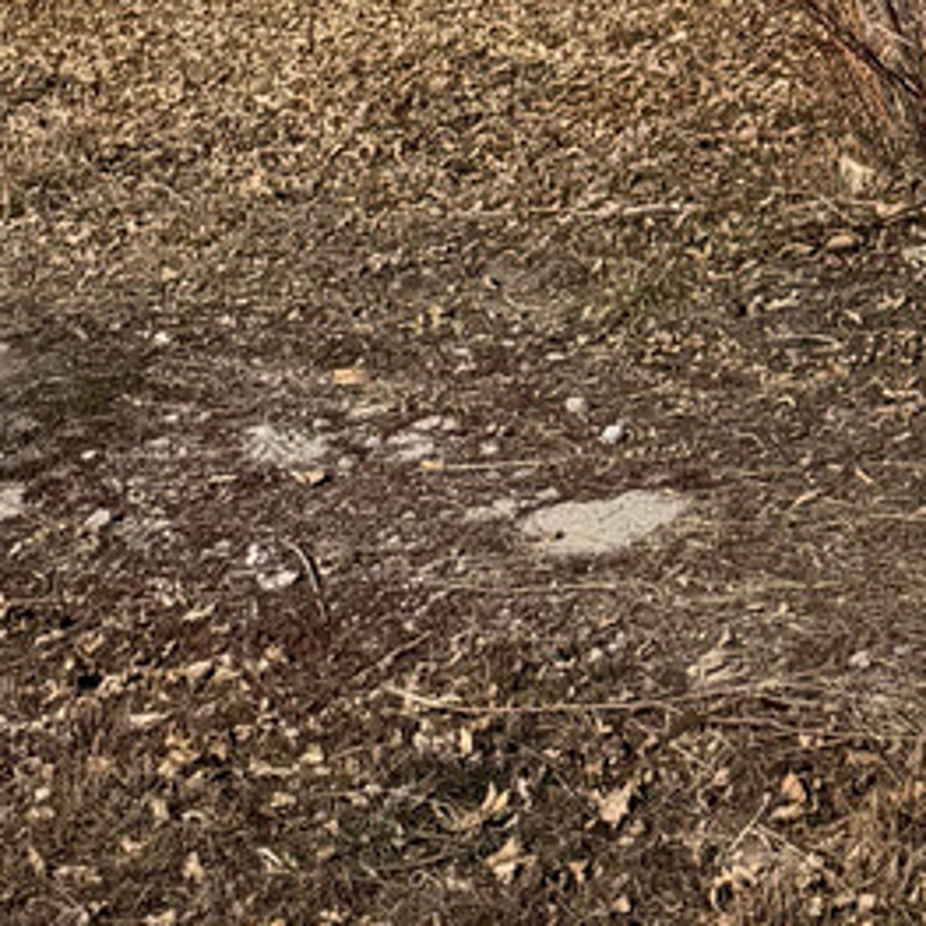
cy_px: -1084
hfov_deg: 13.4
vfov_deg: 12.1
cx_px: 1296
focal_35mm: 124
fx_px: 3753
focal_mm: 6.76
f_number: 1.78
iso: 80
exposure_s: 1/10309
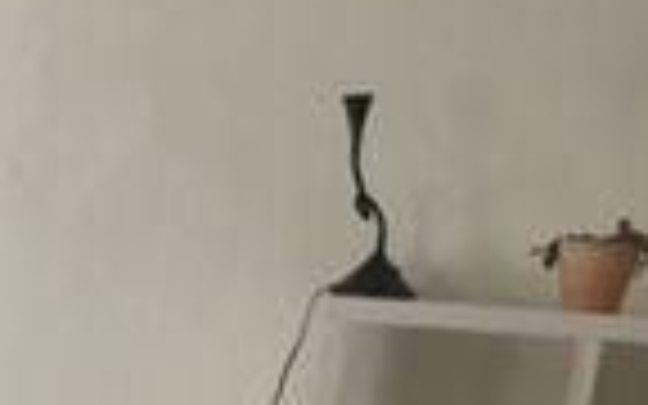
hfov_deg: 14.6
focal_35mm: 128
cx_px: -464
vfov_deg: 9.7
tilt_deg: -12.3
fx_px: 2260
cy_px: 734
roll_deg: -3.0
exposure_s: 1/30
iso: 80
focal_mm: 4.15
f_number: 2.2
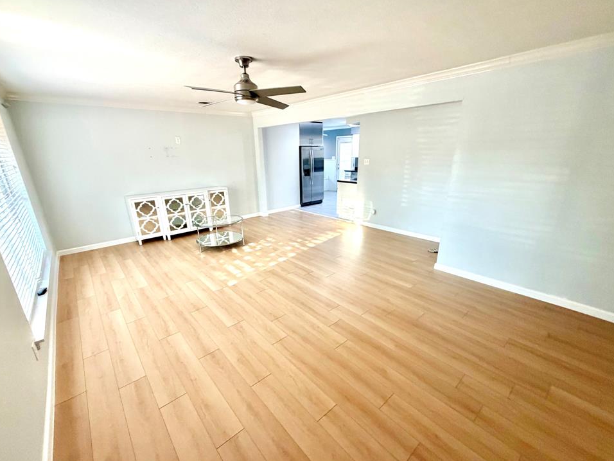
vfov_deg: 81.7
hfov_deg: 98.1
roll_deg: +2.1
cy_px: 242
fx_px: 266
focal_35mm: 15
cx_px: 299
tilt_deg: -17.1
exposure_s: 1/60
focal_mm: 2.22
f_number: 2.2
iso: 250
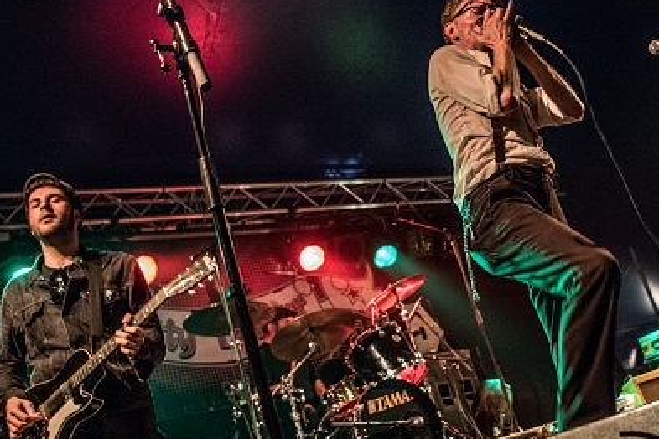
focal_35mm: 44
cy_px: 220
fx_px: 805
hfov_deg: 44.0
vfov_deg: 30.5
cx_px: 428
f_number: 2.8
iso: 2000
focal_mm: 24
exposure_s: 1/80
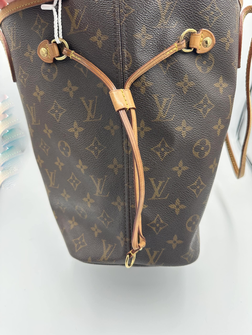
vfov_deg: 71.6
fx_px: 233
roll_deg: +2.6
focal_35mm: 24
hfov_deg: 56.8
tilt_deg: -36.0
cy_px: 168
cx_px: 126
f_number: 1.78
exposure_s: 1/228
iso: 64
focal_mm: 6.86
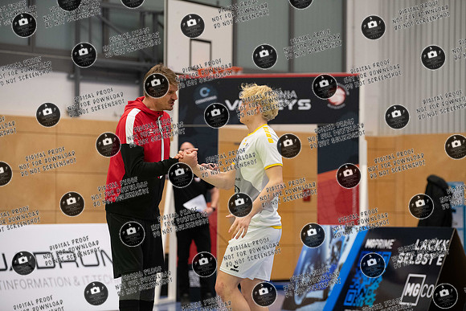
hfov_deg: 15.2
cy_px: 156
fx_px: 1748
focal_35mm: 135
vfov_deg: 10.2
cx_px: 233
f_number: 3.5
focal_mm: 135
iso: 3200
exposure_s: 1/640
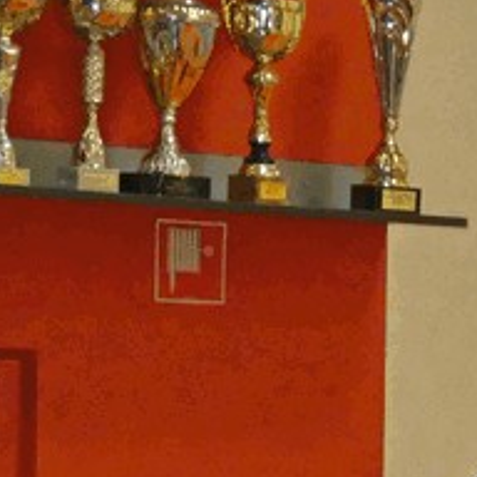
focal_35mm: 212
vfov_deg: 8.1
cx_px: 743
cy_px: 676
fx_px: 3305
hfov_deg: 8.1
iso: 800
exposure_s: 1/80
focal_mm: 8.6
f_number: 3.8
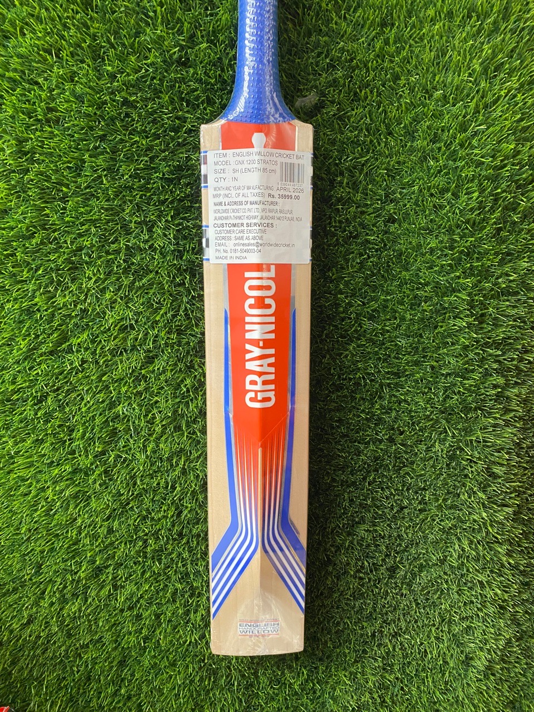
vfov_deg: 67.3
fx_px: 535
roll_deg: -0.7
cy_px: 356
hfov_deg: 53.1
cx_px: 267
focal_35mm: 26
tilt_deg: -11.4
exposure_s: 1/50
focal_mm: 4.25
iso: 400
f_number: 1.8
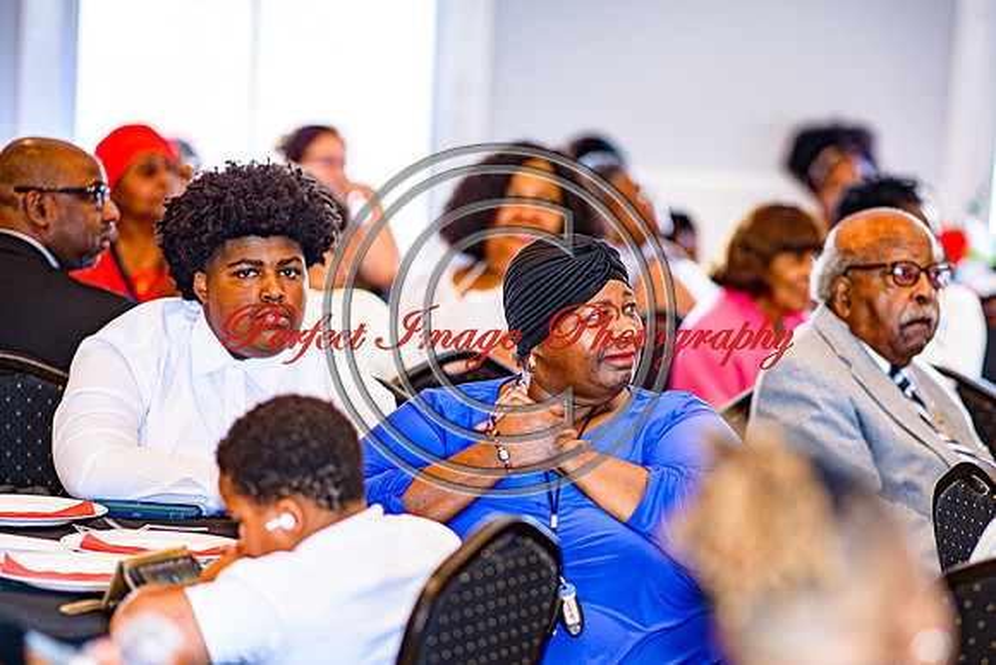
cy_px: 409
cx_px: 612
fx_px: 3743
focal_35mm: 135
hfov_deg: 15.1
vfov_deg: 10.1
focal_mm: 105
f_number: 1.8
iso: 250
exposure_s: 1/125
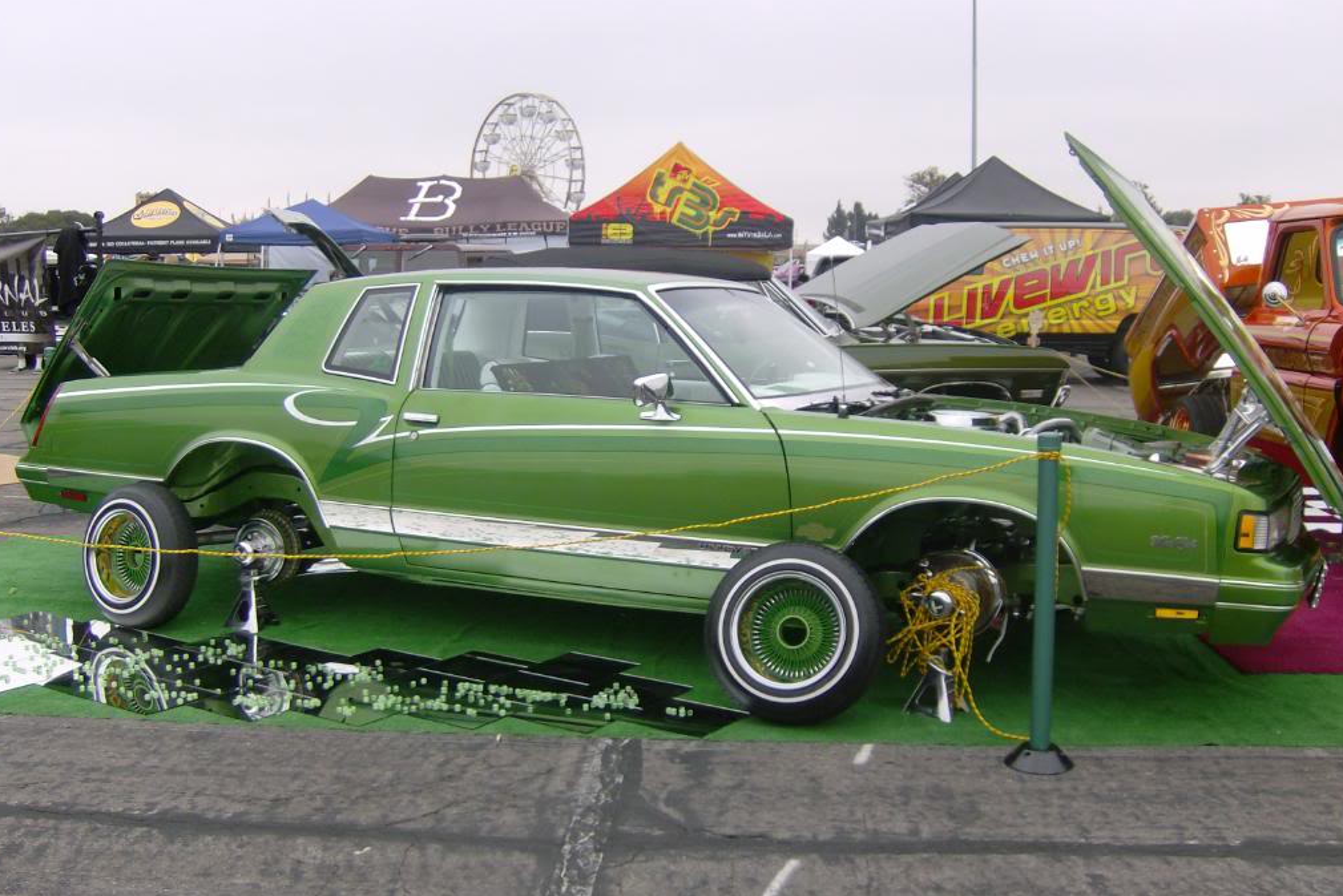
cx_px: 666
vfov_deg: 35.1
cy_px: 465
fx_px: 1418
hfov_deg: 50.7
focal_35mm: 38
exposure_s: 1/447
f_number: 2.8
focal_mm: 6
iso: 100
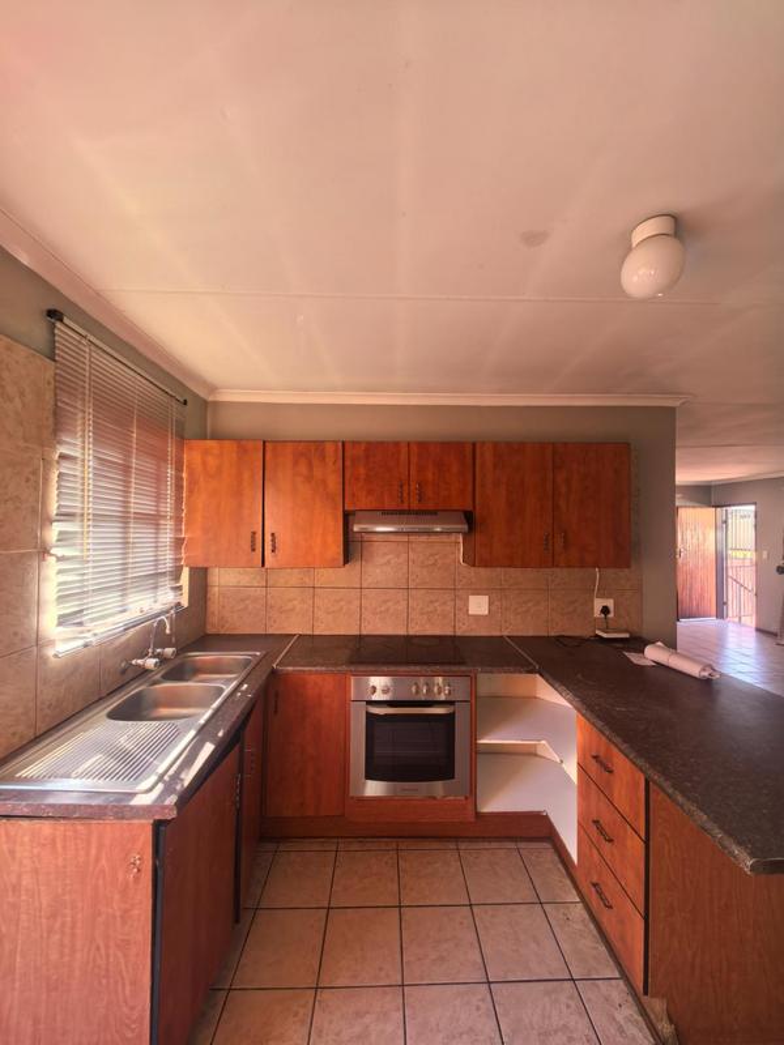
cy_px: 522
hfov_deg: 89.9
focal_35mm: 13
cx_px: 392
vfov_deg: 106.2
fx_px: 393
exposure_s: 1/100
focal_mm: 1.76
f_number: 2.2
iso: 100
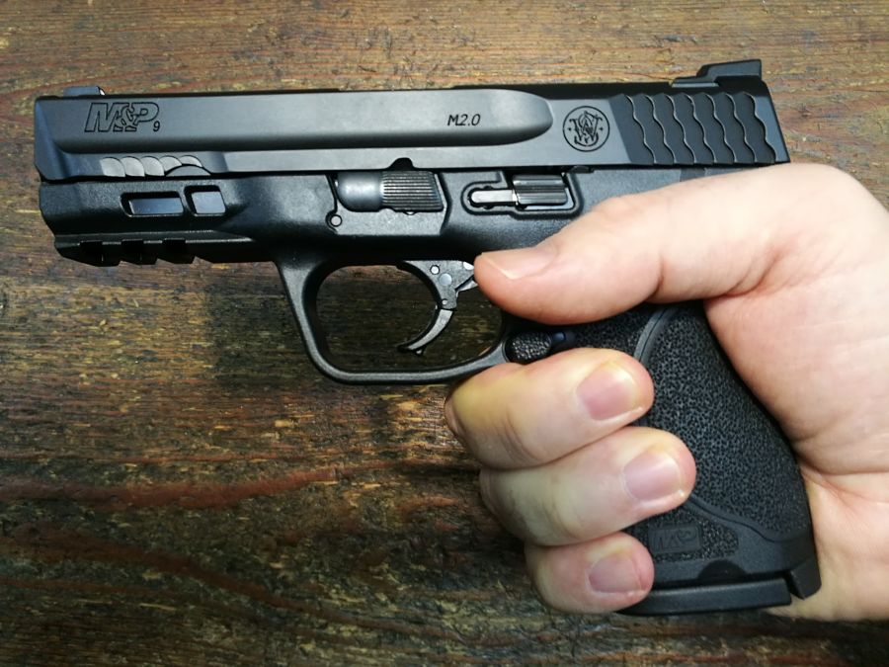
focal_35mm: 27
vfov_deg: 51.4
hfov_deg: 65.3
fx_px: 693
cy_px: 334
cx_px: 444
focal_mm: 4.5
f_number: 2.2
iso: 160
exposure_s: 1/33.3
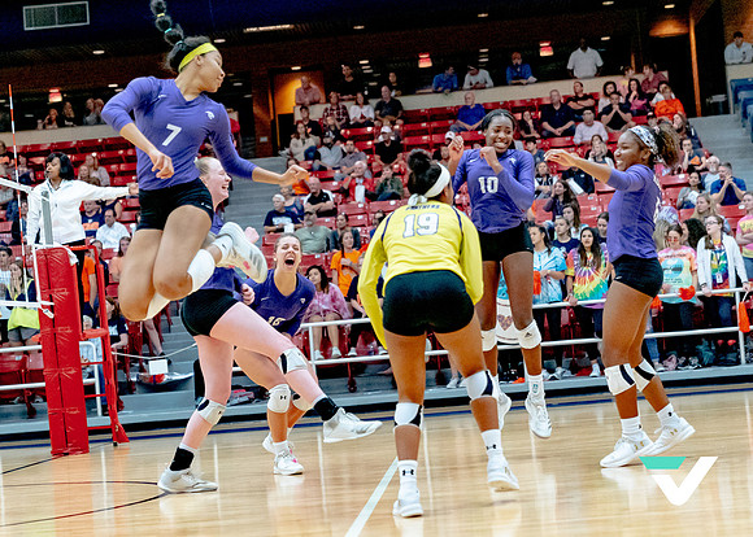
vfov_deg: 17.1
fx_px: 1782
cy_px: 279
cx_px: 319
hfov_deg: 23.8
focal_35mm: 83
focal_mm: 69
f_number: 2.8
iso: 6400
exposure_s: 1/1000
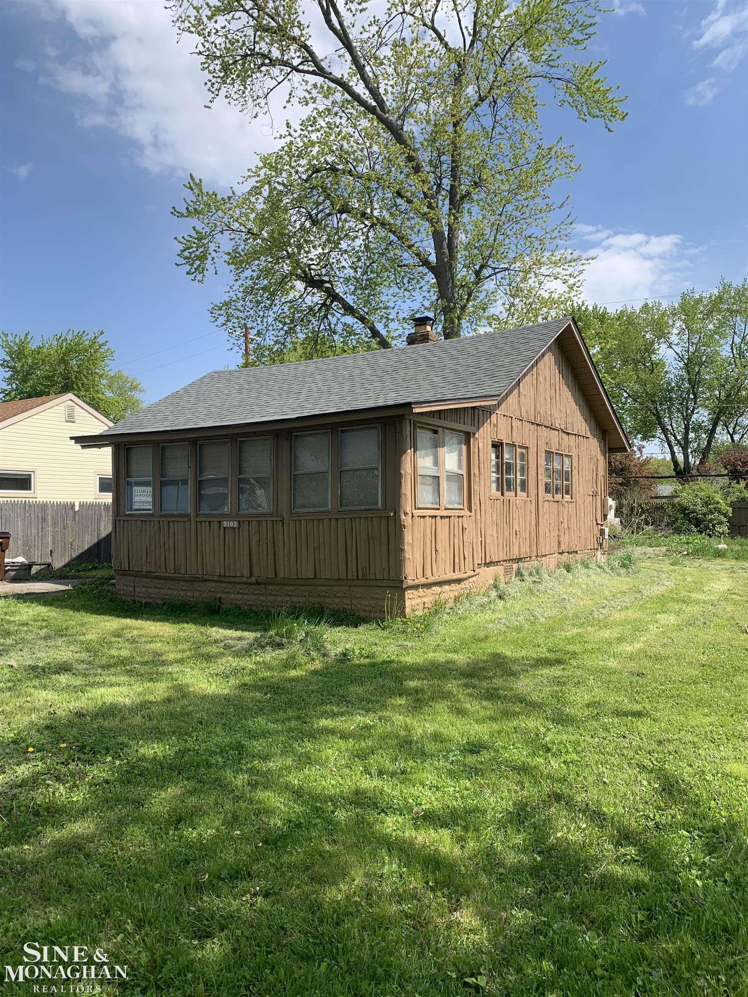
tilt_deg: +1.0
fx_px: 749
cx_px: 374
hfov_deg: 53.1
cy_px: 498
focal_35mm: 26
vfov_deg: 67.3
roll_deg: +1.1
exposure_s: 1/1845
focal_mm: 4.25
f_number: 1.8
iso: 25
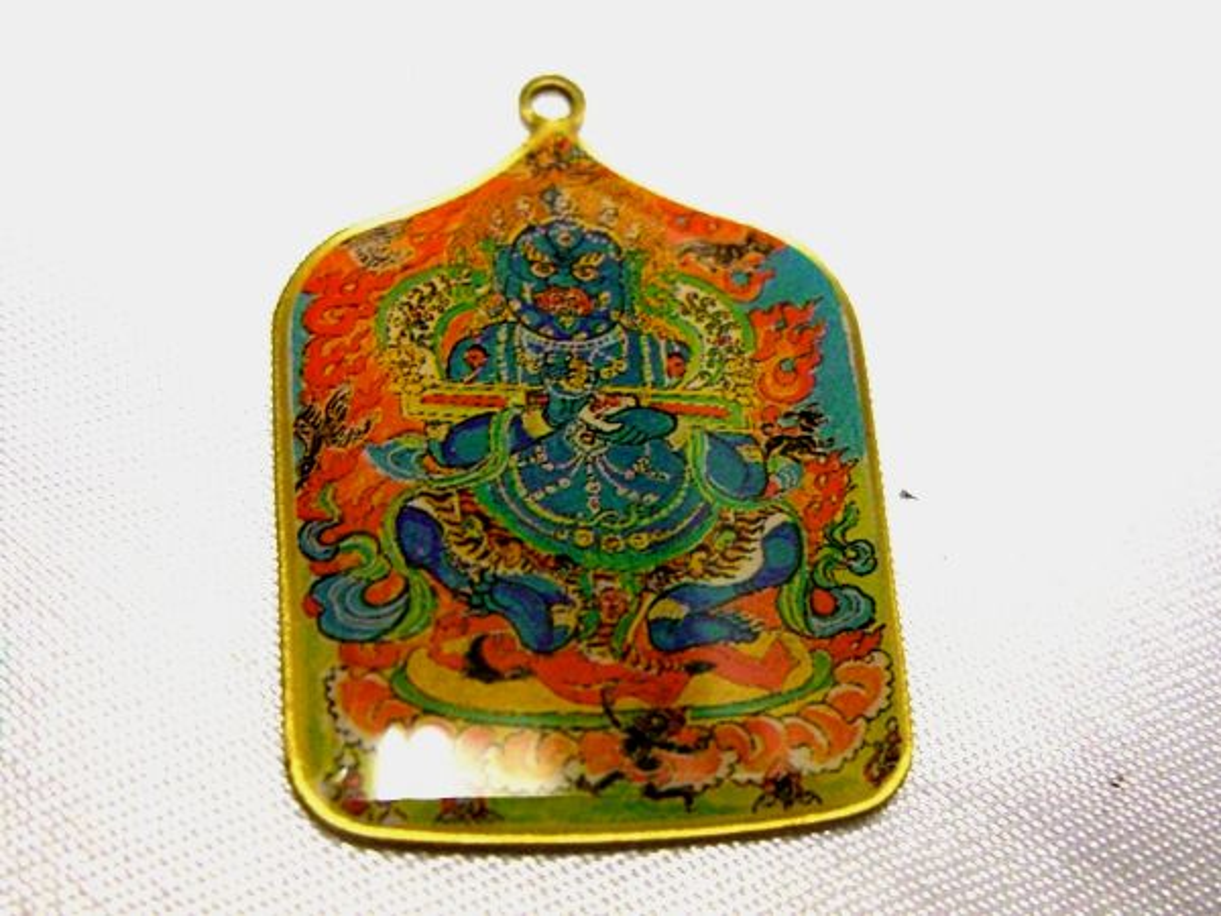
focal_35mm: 38
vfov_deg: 37.7
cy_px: 458
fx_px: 1340
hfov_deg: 49.0
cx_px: 610
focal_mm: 7.9
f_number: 2.8
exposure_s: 1/60
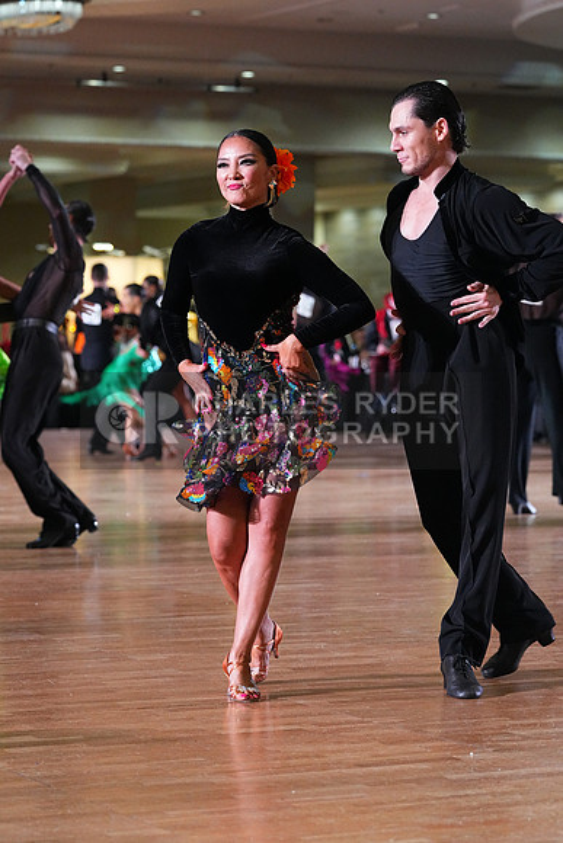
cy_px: 422
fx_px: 2743
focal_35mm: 117
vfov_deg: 17.5
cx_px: 282
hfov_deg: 11.7
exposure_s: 1/400
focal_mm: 117
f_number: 5
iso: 8000
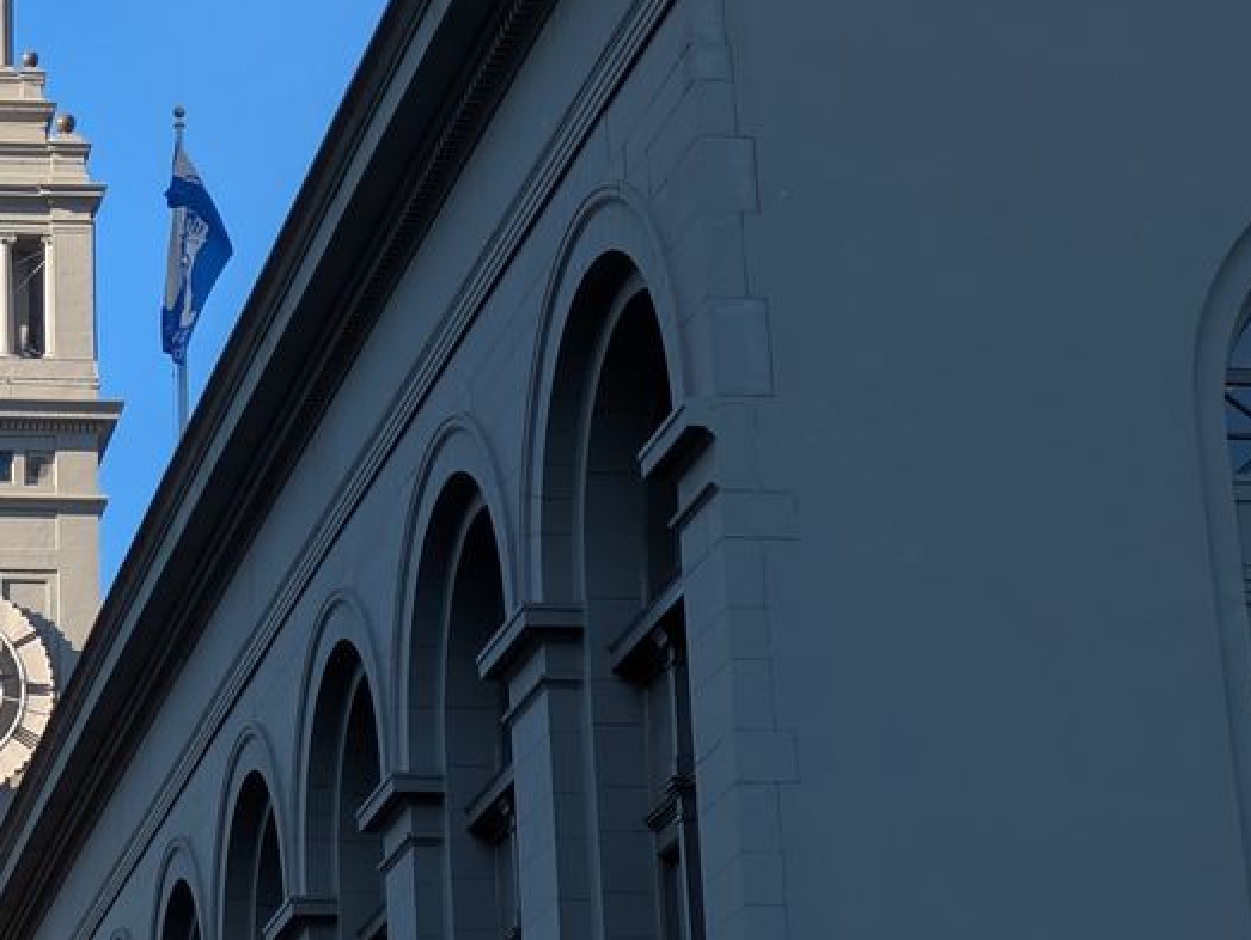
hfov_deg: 16.4
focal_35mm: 117
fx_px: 4231
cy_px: 338
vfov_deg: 12.7
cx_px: -60
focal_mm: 5.43
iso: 49
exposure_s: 1/1188
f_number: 1.89
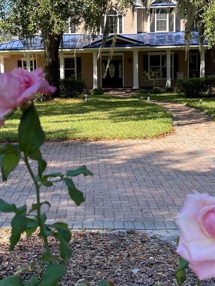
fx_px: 439
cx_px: 75
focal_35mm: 53
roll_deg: +3.1
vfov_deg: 36.0
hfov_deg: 27.4
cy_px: 114
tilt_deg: -4.3
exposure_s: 1/628
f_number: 1.6
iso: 32
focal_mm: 5.1
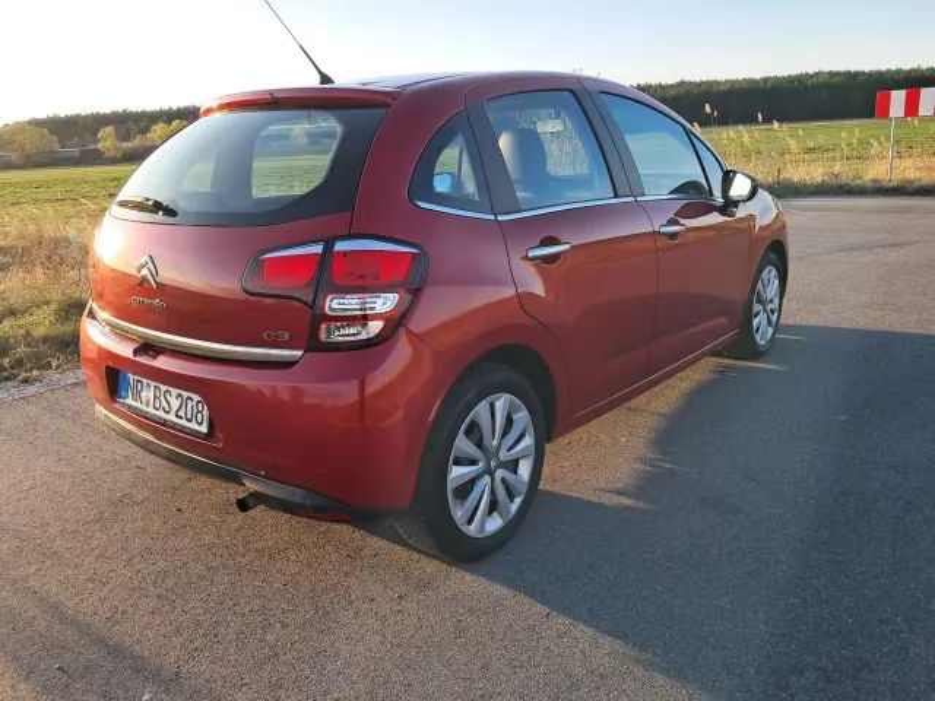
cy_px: 350
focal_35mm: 27
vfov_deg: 51.4
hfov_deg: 65.3
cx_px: 468
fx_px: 729
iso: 50
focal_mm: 4
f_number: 1.8
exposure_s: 1/177
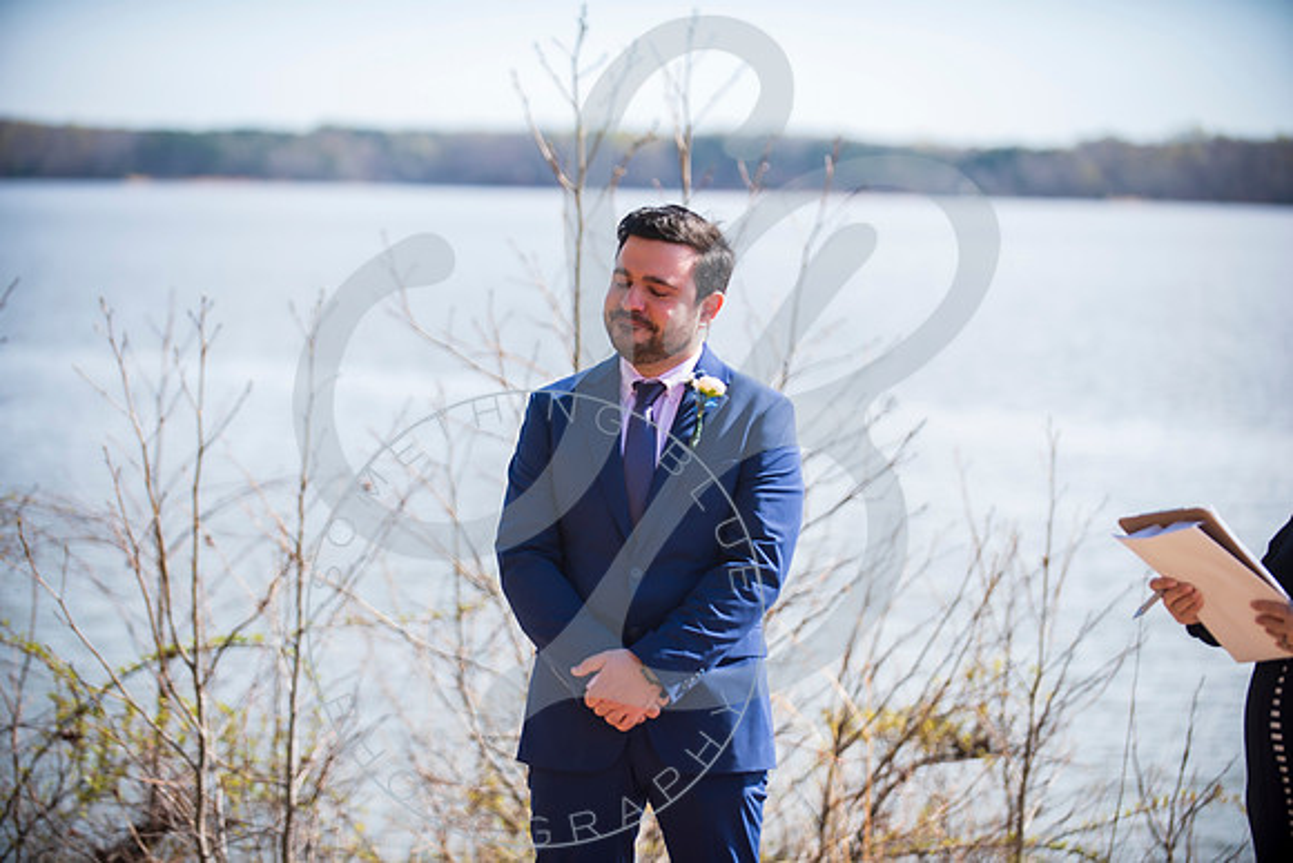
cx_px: 646
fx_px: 3952
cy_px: 432
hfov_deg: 18.6
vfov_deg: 12.5
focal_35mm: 110
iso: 100
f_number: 2.8
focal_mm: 110
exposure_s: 1/640
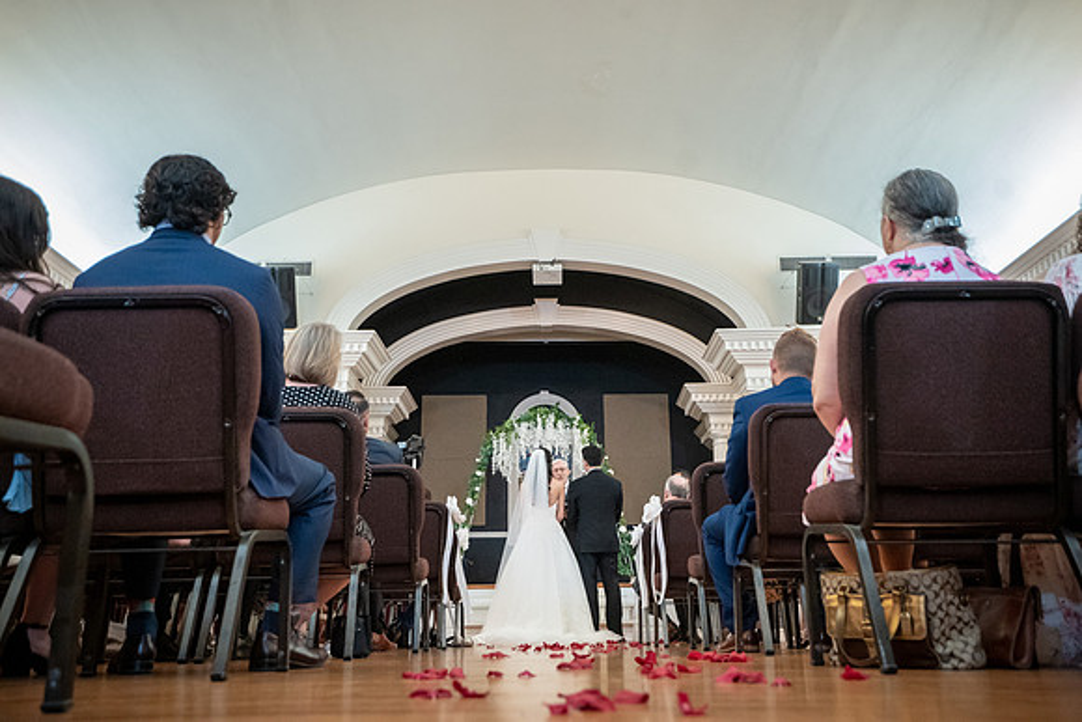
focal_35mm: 31
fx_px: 942
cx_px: 541
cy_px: 361
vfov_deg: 41.9
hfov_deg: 59.8
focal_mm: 31
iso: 8000
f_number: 4
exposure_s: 1/200
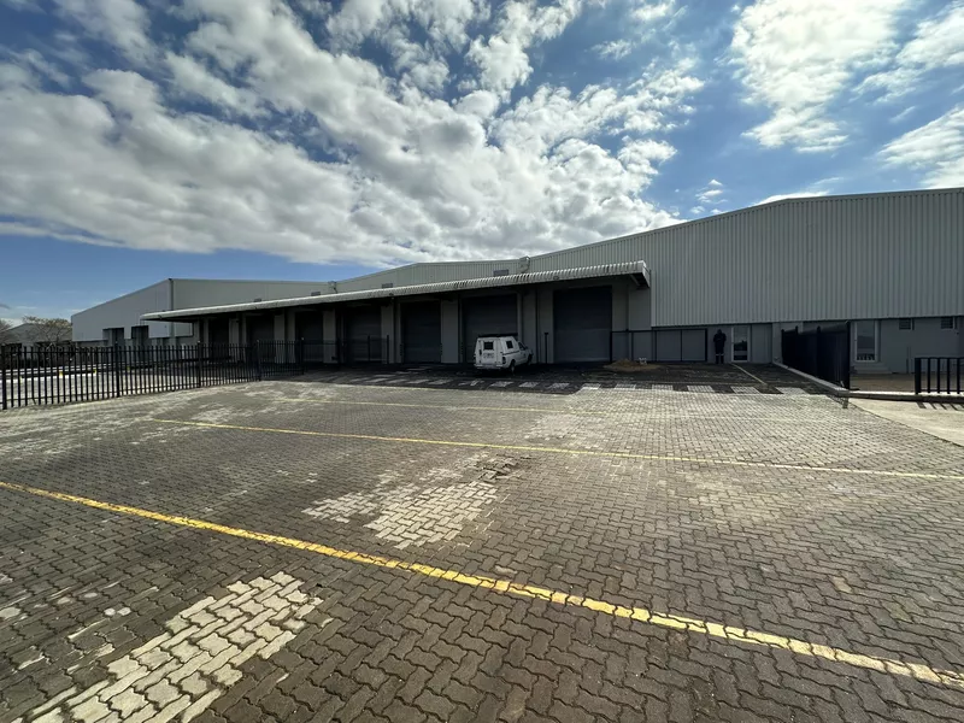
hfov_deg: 102.1
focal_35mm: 14
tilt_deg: -1.0
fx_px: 390
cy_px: 362
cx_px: 482
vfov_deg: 85.7
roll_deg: -0.3
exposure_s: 1/2882
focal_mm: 2.22
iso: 50
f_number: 2.2
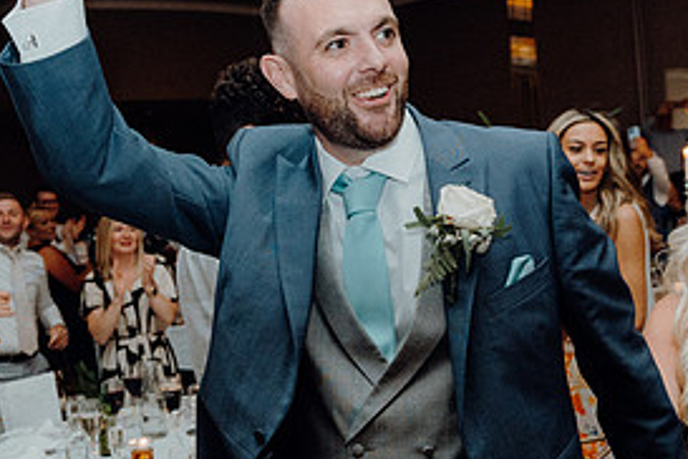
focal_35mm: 51
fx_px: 975
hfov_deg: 38.8
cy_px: 274
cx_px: 378
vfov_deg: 26.4
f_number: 3.5
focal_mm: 24
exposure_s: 1/160
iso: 2500
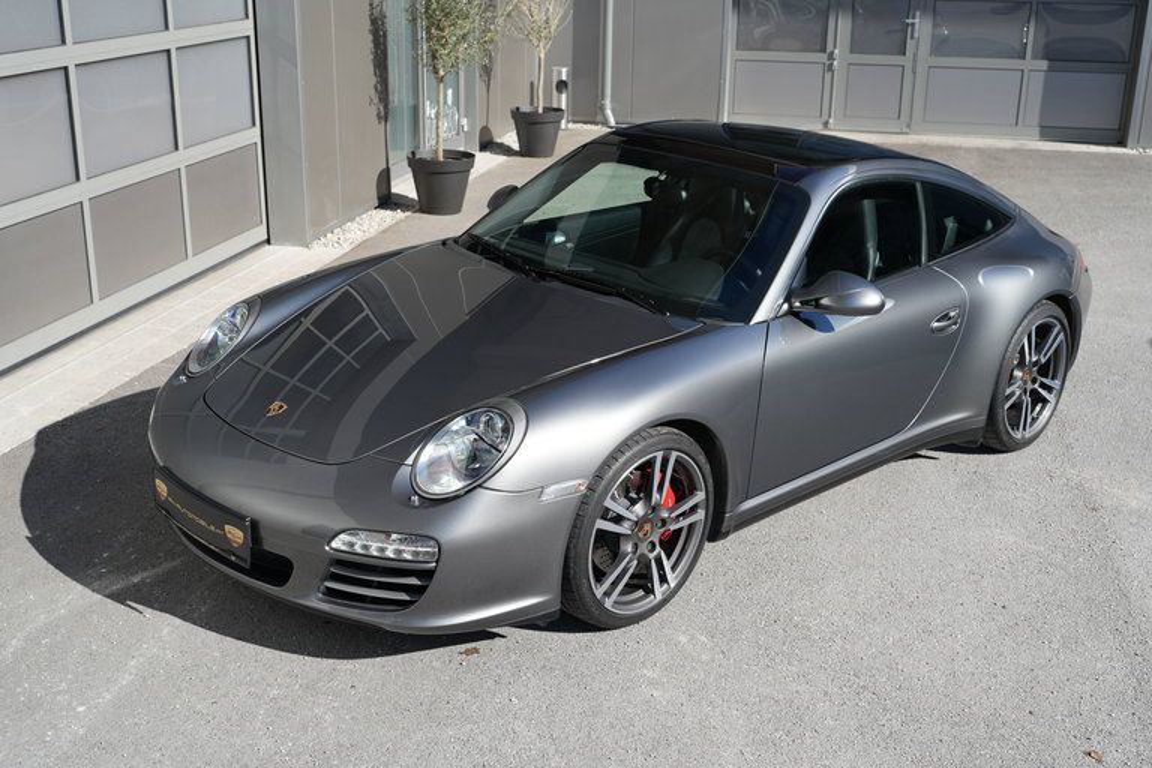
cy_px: 384
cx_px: 576
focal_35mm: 43
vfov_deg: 31.2
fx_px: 1376
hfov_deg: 45.4
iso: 100
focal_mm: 43
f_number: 5
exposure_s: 1/250
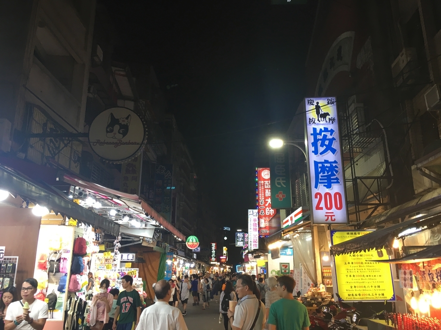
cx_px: 220
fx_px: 369
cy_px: 165
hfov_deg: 61.7
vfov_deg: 48.2
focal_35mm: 29
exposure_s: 1/30
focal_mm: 4.15
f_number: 2.2
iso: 64
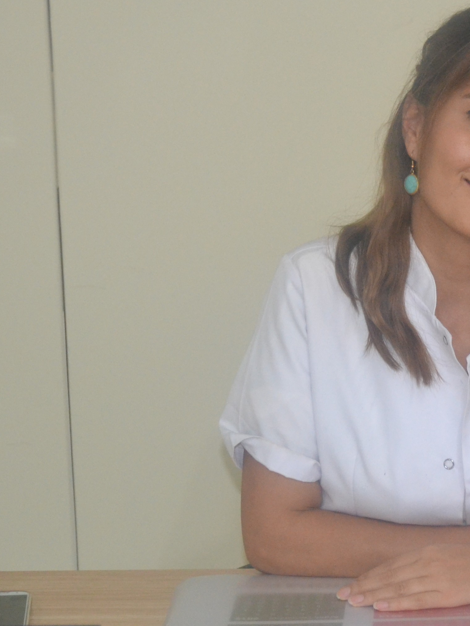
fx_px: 2027
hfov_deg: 12.9
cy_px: 369
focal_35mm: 112
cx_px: 541
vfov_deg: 17.6
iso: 1800
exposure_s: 1/60
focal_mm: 34
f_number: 4
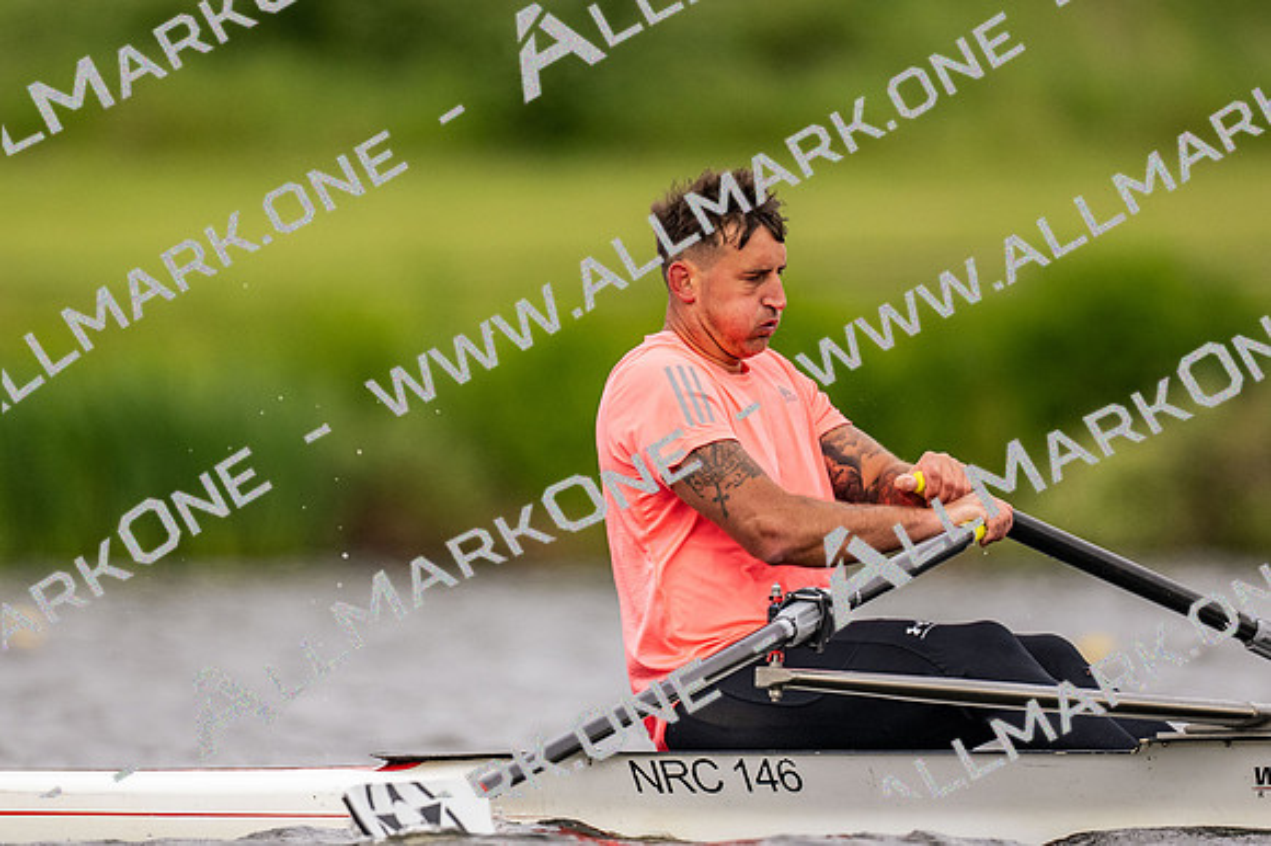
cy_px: 423
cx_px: 636
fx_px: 31756
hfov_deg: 2.3
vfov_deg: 1.5
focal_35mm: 900
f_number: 4
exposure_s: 1/2500
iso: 720
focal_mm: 600
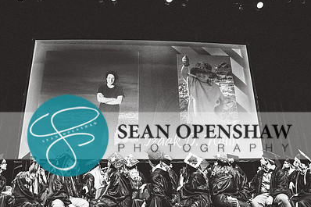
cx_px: 159
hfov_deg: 54.4
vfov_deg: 37.7
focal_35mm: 35
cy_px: 121
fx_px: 302
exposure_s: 1/160
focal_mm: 24
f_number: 2.8
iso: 2500
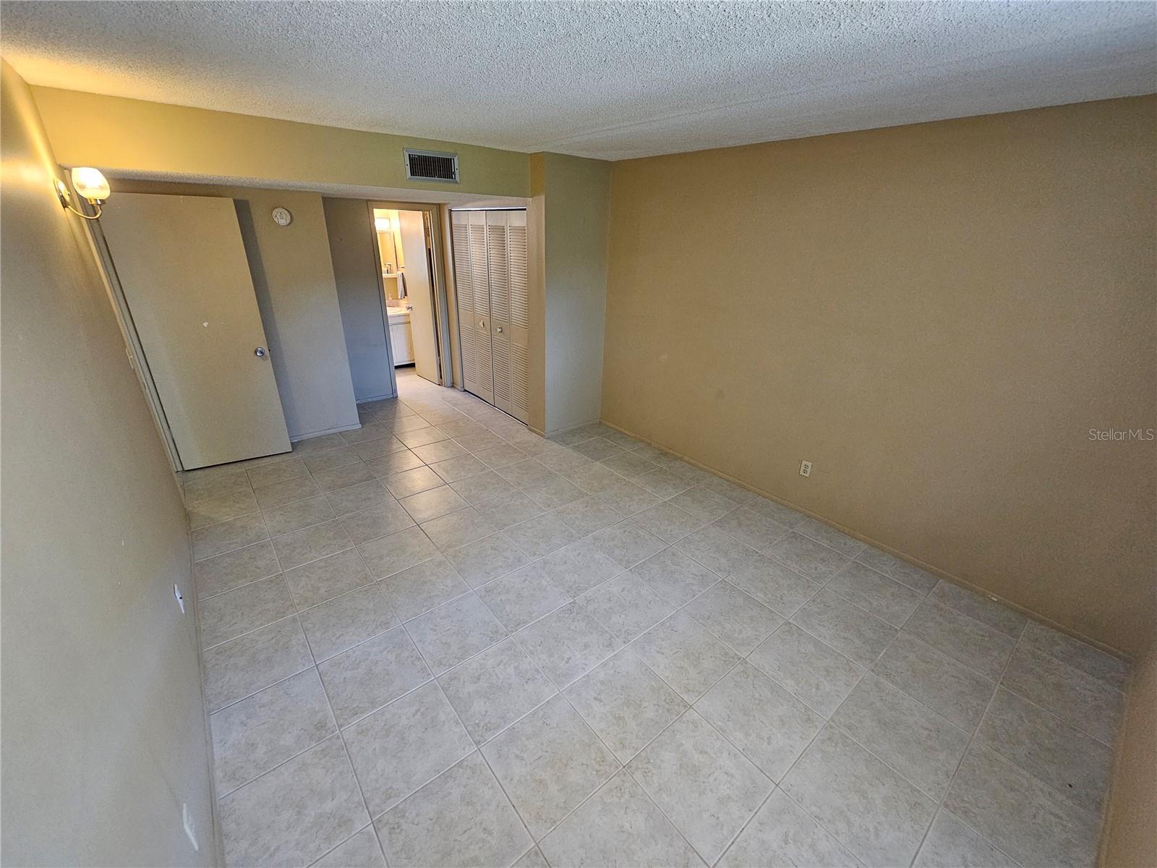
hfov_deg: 106.2
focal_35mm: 13
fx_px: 435
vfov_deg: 89.9
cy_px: 434
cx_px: 578
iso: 320
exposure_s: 1/40
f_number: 2.2
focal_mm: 2.2
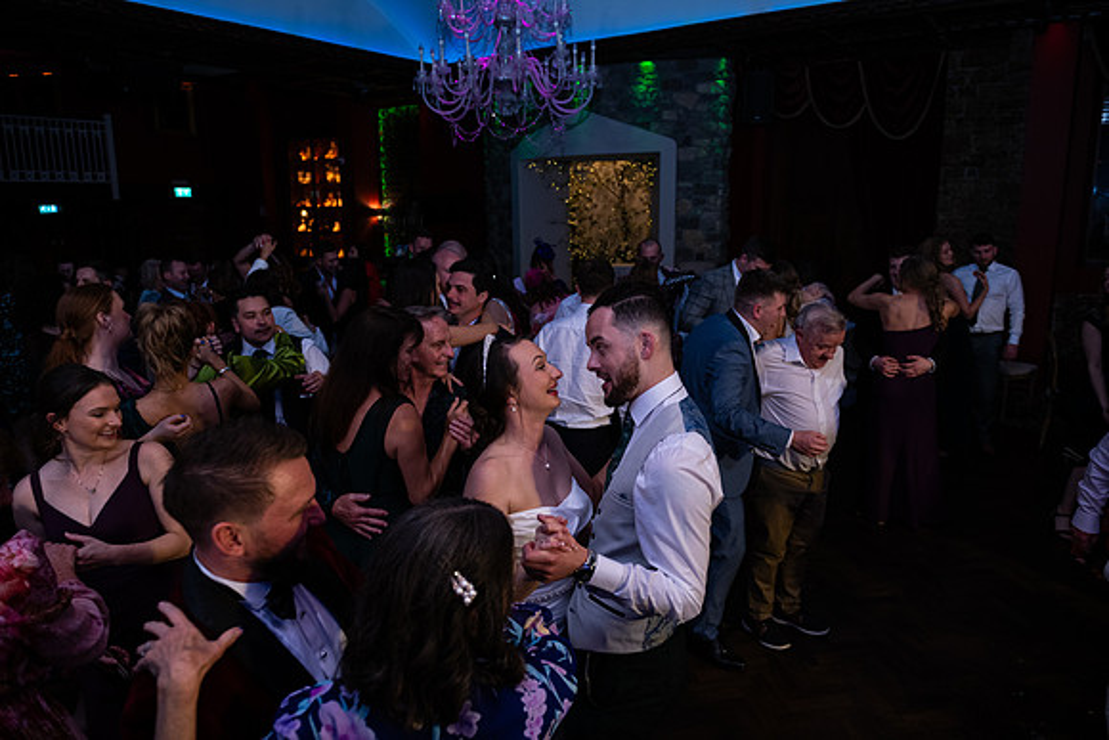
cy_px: 370
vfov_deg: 53.2
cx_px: 554
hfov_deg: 73.7
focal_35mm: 24
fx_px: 739
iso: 800
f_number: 3.5
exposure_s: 1/160
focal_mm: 24
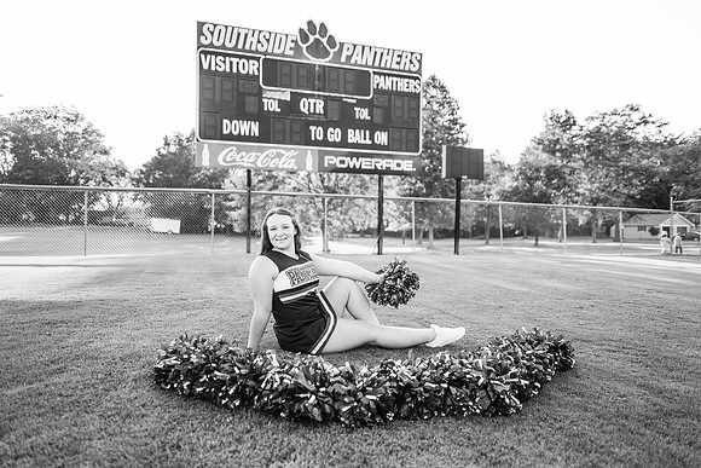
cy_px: 234
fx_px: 467
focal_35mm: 24
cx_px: 350
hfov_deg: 73.7
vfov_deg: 53.2
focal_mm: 24
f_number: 2
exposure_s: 1/500
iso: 125
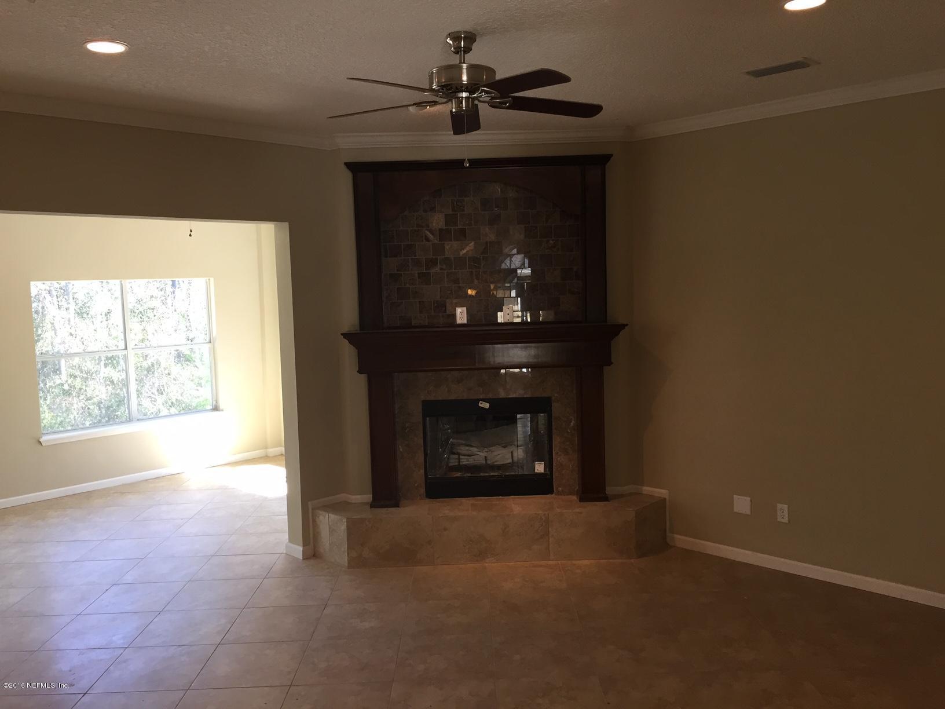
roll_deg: +2.1
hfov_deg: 61.7
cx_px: 472
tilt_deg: -5.0
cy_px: 354
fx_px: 792
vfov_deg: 48.2
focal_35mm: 29
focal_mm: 4.15
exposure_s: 1/40
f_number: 2.2
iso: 32
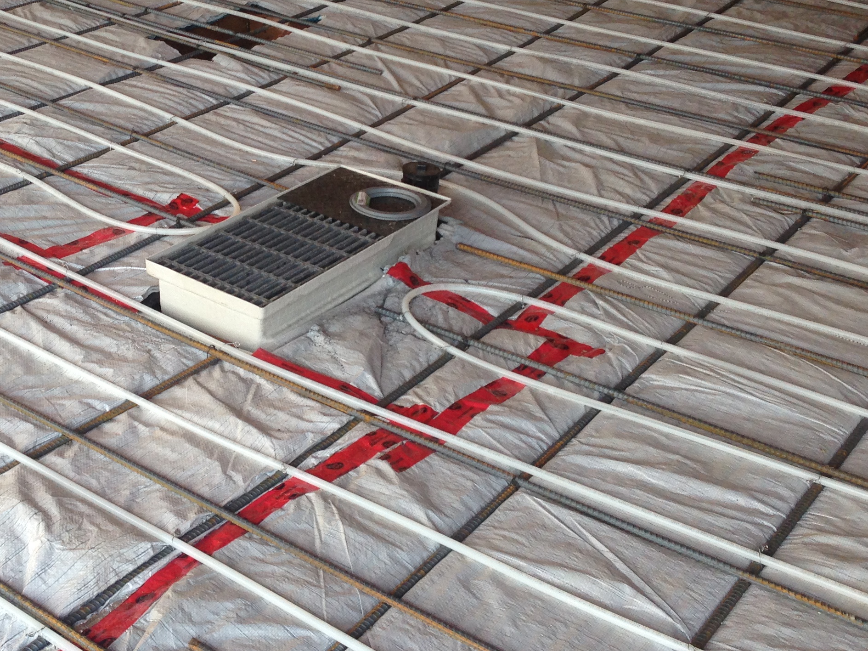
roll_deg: -0.9
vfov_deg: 25.5
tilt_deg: -25.5
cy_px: 226
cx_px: 214
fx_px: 1429
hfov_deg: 33.1
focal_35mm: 57
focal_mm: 4.12
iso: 64
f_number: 2.4
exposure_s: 1/120
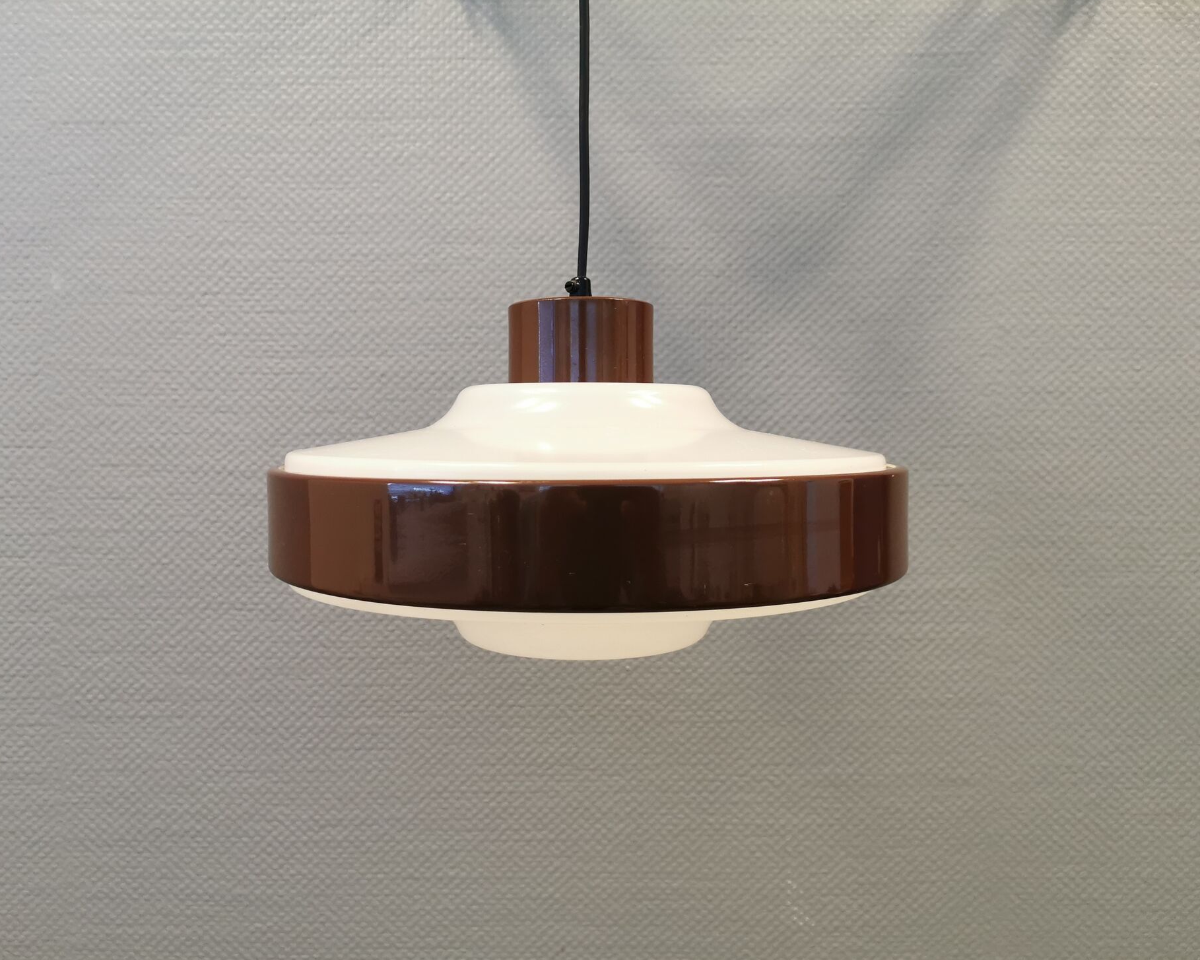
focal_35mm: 29
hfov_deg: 60.4
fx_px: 1030
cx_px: 572
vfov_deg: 50.0
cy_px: 490
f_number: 1.6
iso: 160
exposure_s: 1/50
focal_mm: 5.56
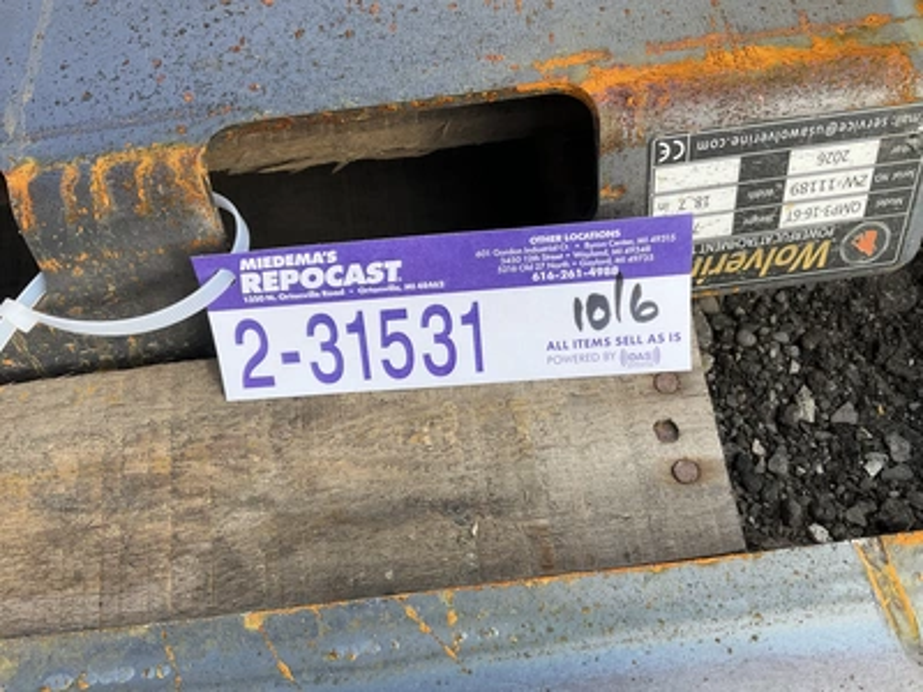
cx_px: 462
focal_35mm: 29
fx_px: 773
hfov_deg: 61.7
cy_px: 346
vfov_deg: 48.2
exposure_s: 1/620
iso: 25
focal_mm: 3
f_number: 1.8
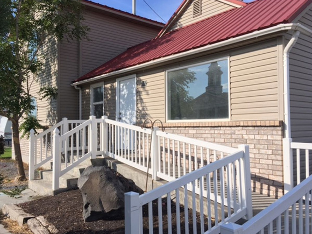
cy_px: 118
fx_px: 288
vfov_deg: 44.2
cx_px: 147
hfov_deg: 56.8
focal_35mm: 32
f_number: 2.2
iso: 25
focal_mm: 4.15
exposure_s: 1/1054
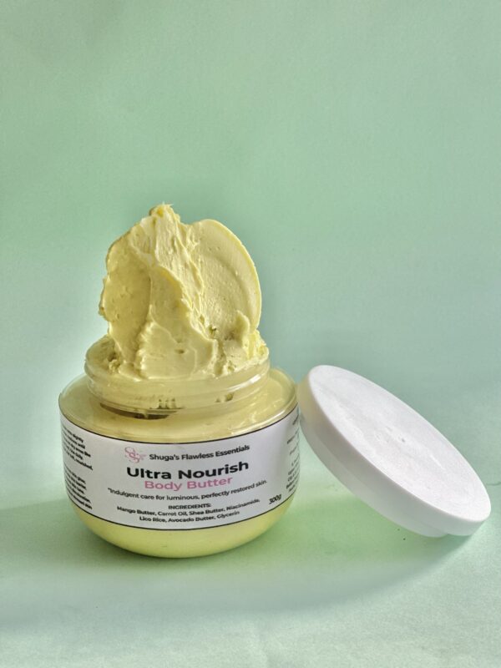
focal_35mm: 77
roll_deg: +2.5
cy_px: 334
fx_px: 1486
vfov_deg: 25.3
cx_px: 250
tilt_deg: -18.4
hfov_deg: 19.1
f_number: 2.8
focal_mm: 9
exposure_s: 1/121
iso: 160
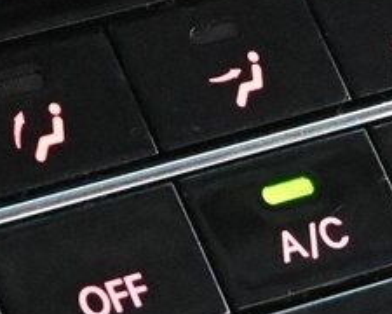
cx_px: 80
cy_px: -3
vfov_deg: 4.2
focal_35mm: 365
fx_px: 4235
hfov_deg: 5.3
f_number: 5.3
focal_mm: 36
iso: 12800
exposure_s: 1/30
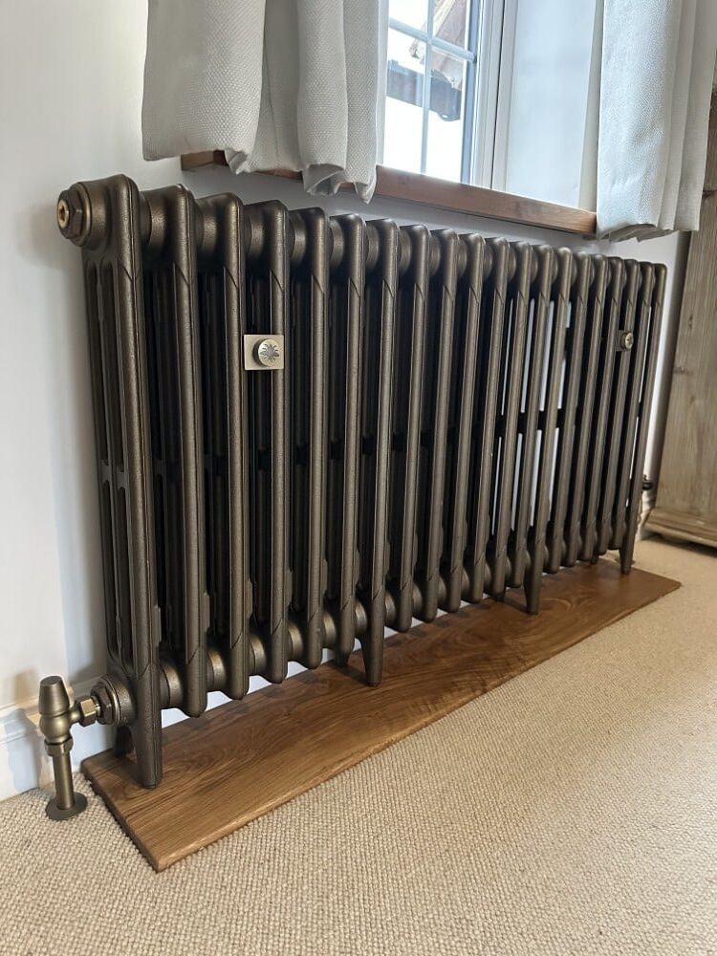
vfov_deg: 71.6
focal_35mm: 24
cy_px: 478
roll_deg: -2.3
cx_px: 358
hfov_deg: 56.8
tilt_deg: -12.8
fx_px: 663
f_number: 1.78
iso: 800
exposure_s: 1/50
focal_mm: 6.86
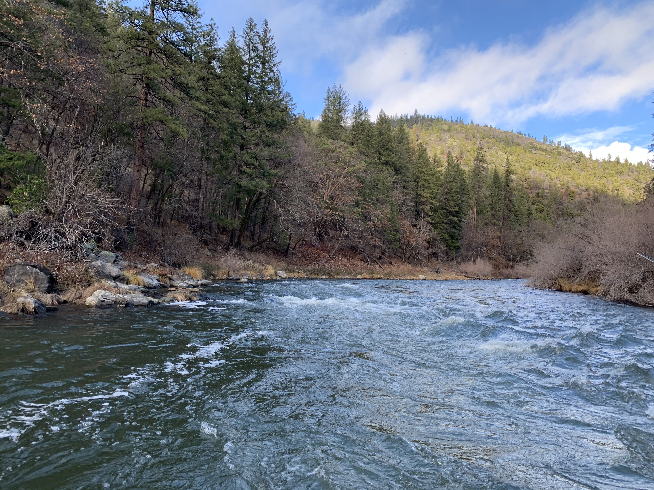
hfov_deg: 67.3
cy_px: 245
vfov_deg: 53.1
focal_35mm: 26
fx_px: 491
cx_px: 327
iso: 25
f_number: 1.8
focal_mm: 4.25
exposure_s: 1/297
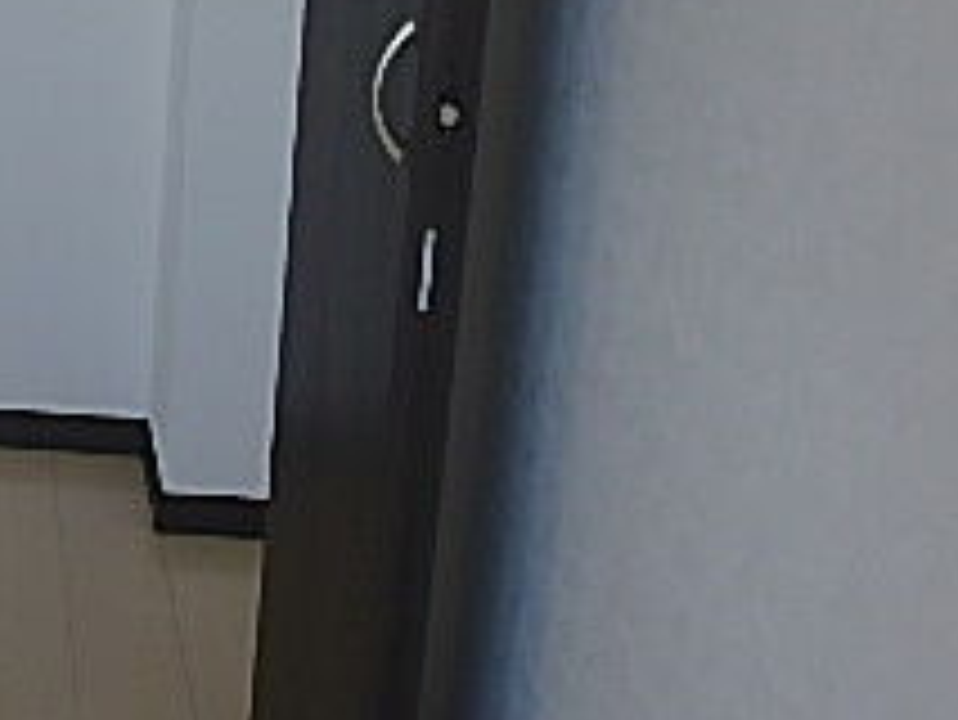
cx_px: -373
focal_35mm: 63
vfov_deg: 22.5
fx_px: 1745
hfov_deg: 25.3
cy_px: 9
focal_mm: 3.7
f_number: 3.5
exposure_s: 1/60
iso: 125
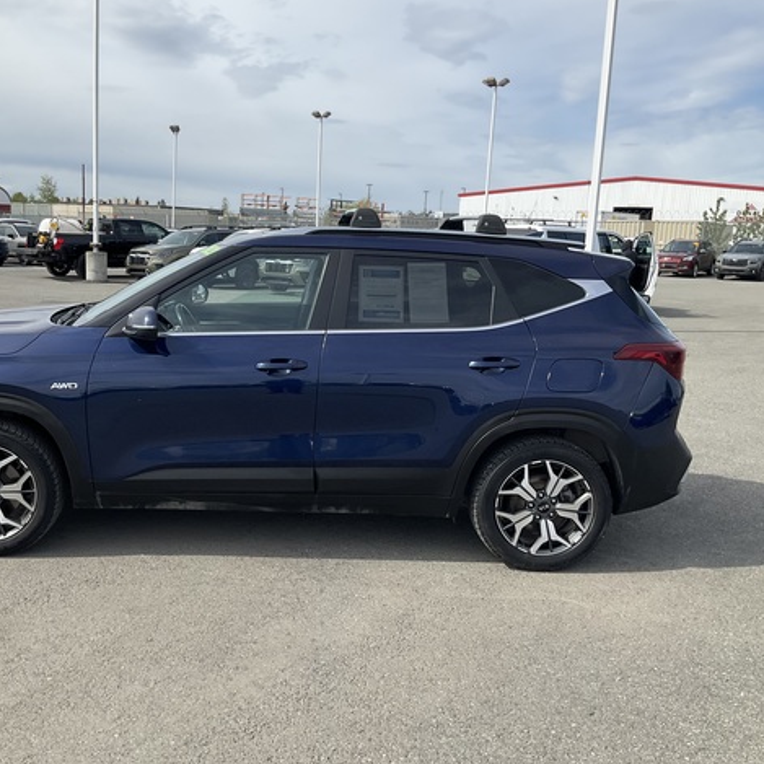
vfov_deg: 47.2
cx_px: 311
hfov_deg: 47.0
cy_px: 380
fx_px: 874
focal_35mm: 35
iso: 25
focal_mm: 3
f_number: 1.8
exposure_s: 1/1984
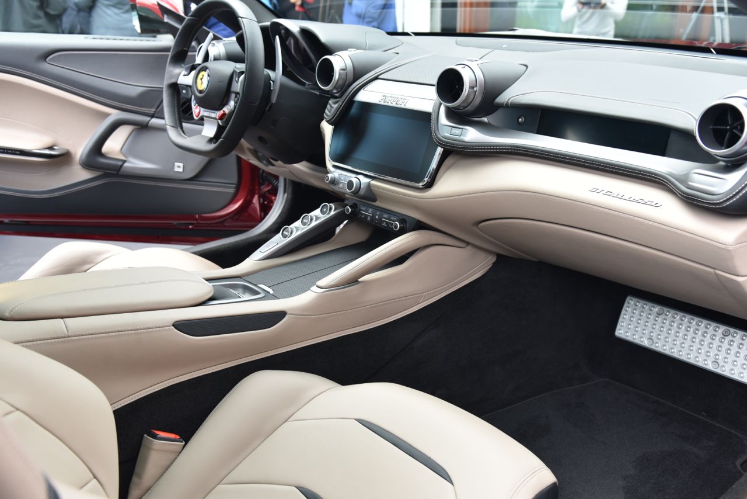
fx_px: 726
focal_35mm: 35
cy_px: 250
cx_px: 374
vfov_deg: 37.9
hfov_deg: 54.4
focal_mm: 35
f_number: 5.6
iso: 1000
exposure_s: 1/125
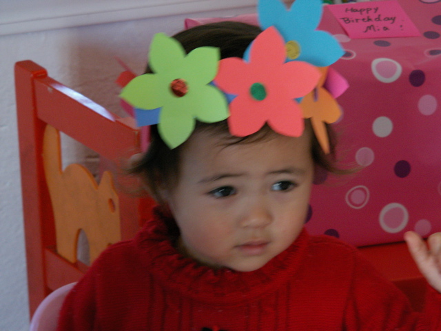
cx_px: 220
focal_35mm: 203
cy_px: 166
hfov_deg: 9.7
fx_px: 2586
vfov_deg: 7.3
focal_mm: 33.3
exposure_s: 1/15
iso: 160
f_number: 4
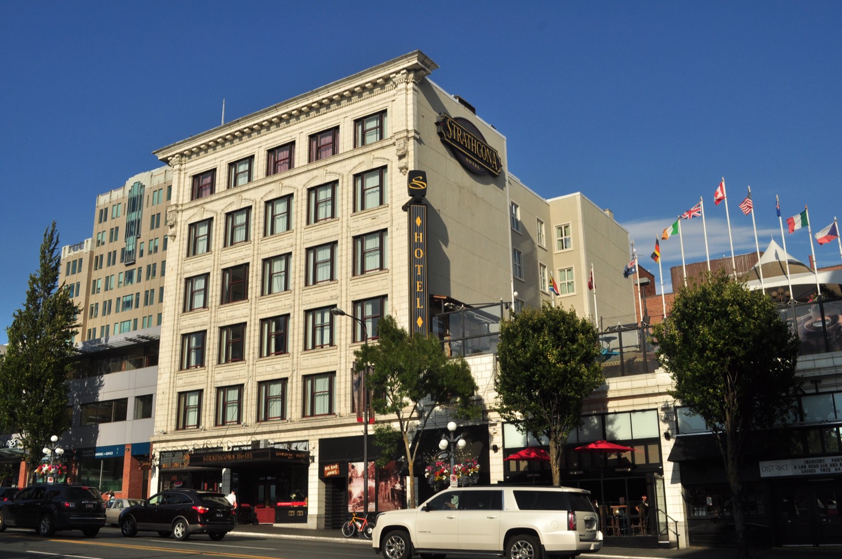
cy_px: 280
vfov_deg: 39.9
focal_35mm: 33
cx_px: 421
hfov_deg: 57.3
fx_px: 771
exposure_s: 1/640
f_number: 13
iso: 200
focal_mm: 22
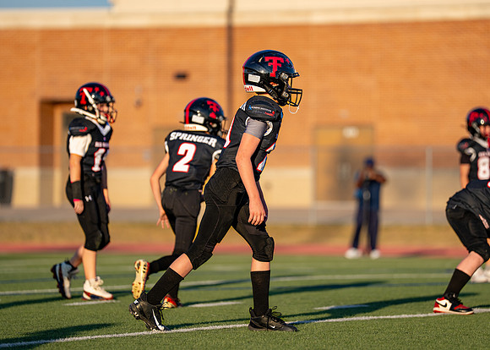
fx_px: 3268
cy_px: 155
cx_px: 259
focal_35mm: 235
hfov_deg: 8.6
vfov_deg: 6.1
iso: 100
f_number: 2.8
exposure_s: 1/1600
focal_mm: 200
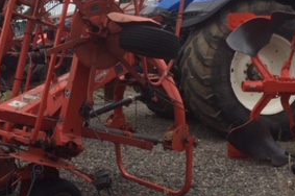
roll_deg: -1.5
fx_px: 597
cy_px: 32
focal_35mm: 73
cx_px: 73
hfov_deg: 27.3
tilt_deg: +3.8
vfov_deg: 18.4
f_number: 2.4
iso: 25
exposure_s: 1/1235
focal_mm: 3.3
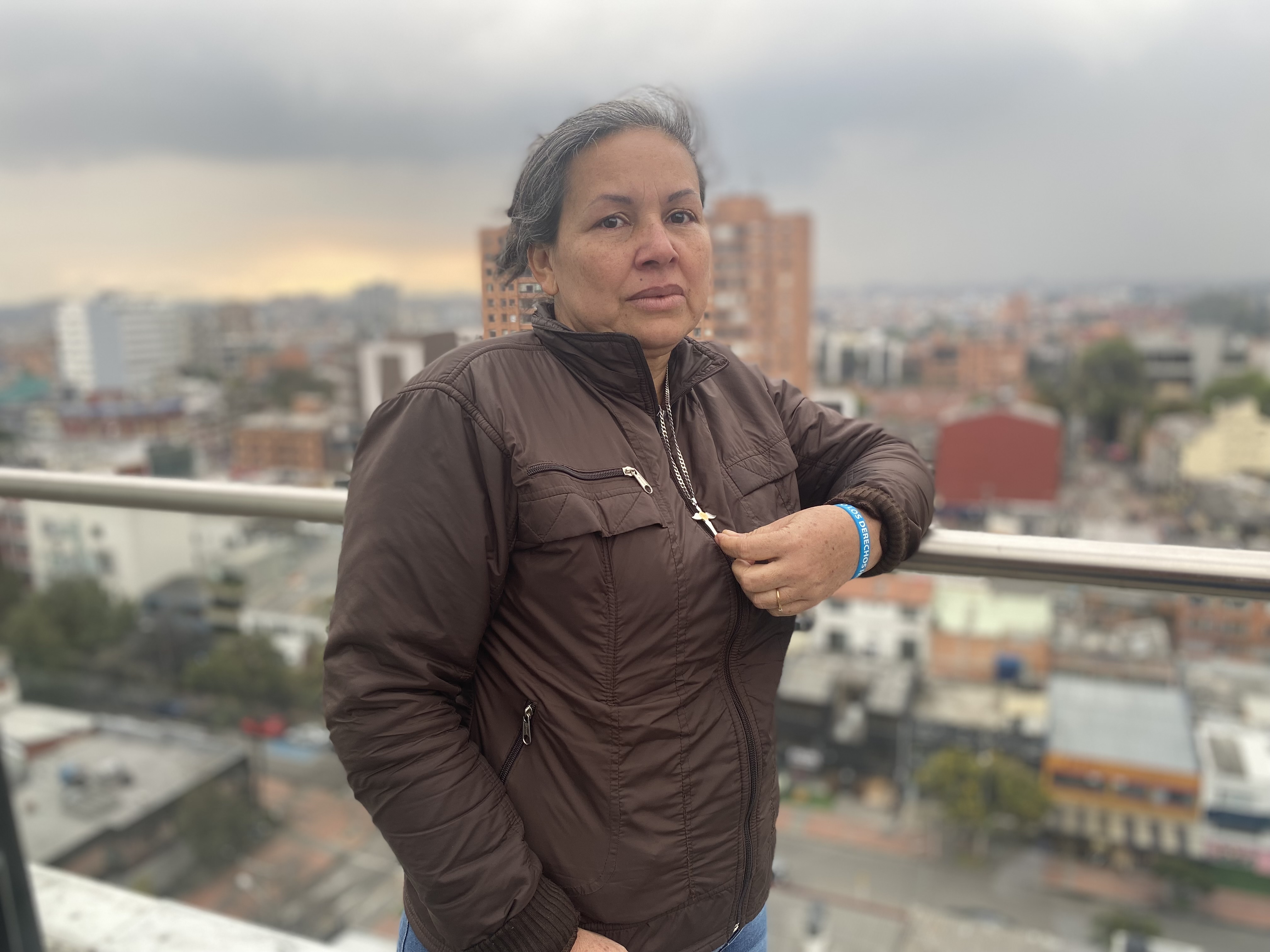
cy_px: 476
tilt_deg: -9.6
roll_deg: +1.8
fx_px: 954
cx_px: 635
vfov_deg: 53.1
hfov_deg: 67.3
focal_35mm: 26
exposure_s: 1/206
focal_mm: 4.25
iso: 32
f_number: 1.8
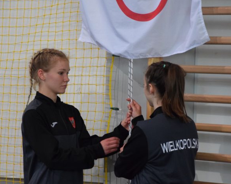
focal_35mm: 193
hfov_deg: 10.0
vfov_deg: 8.0
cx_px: 115
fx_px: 1317
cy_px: 98
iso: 3200
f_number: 5.6
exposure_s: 1/100
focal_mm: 105
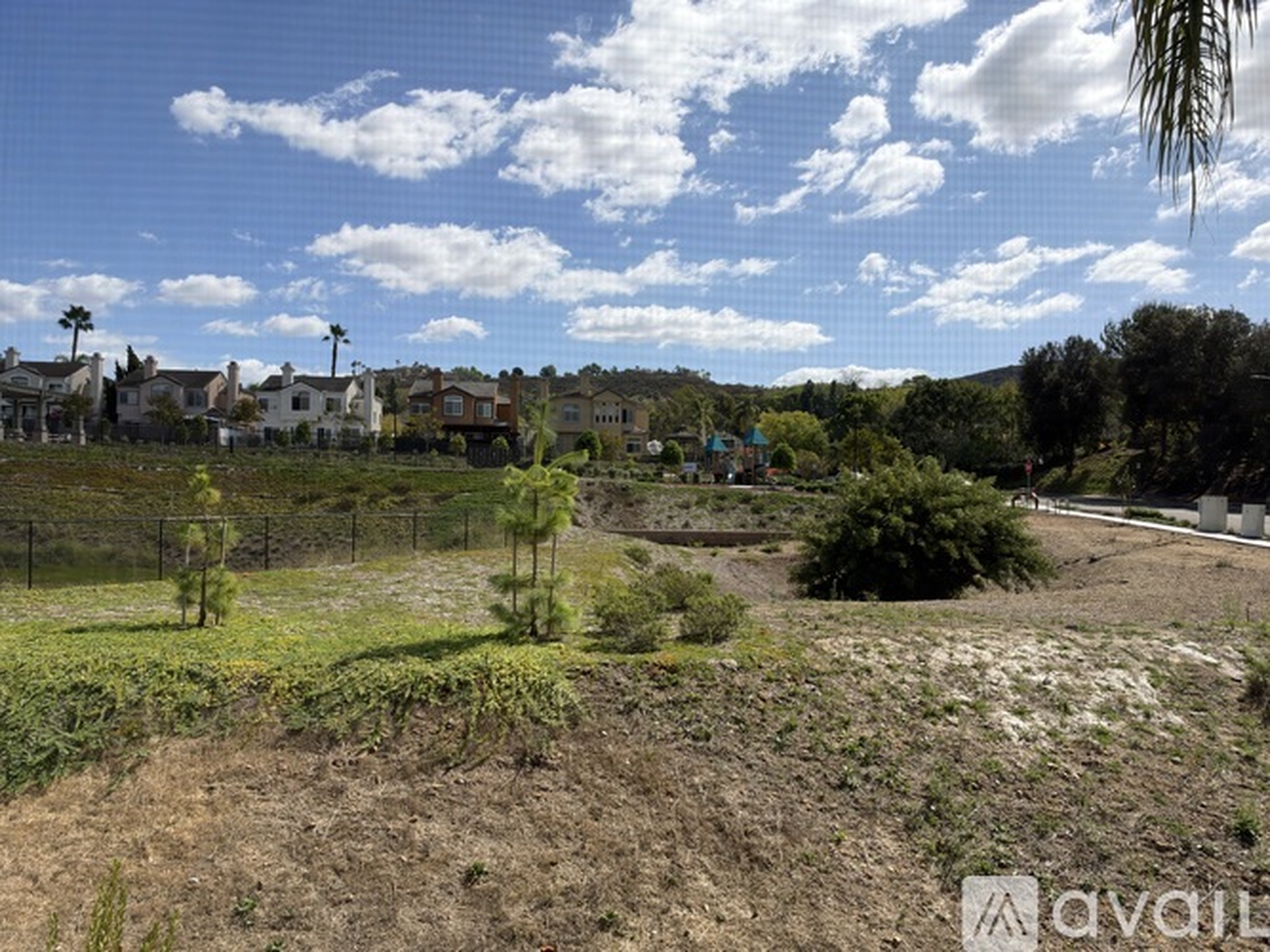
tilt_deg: +1.7
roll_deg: -1.0
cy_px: 476
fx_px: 880
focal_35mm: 24
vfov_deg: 56.8
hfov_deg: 71.6
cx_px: 635
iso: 64
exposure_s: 1/4878
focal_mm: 6.93
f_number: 1.77
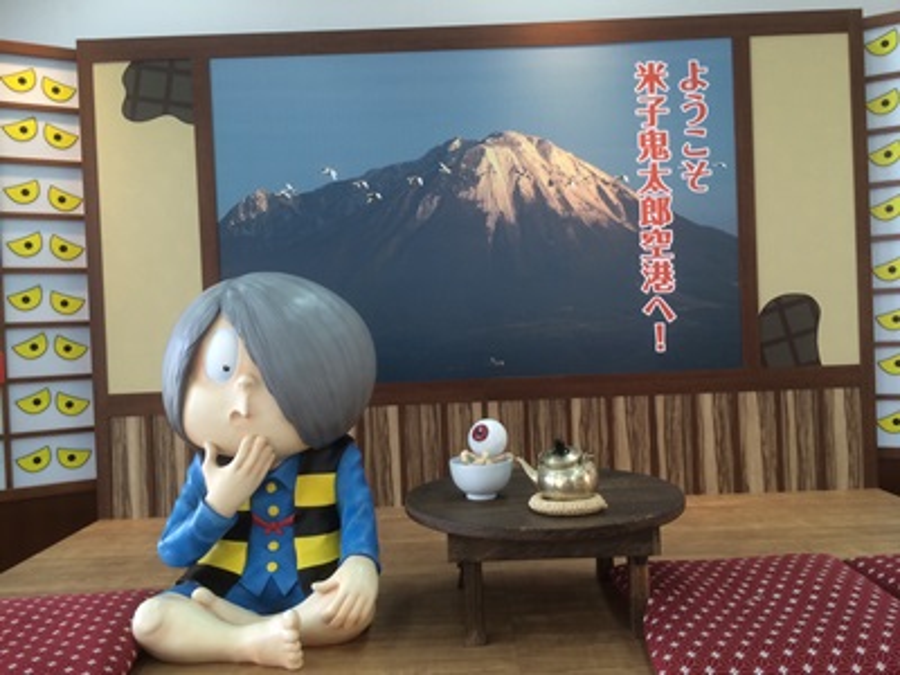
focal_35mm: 30
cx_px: 450
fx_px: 780
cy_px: 338
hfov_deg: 60.0
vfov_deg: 46.8
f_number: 2.2
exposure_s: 1/40
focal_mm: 4.12
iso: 50
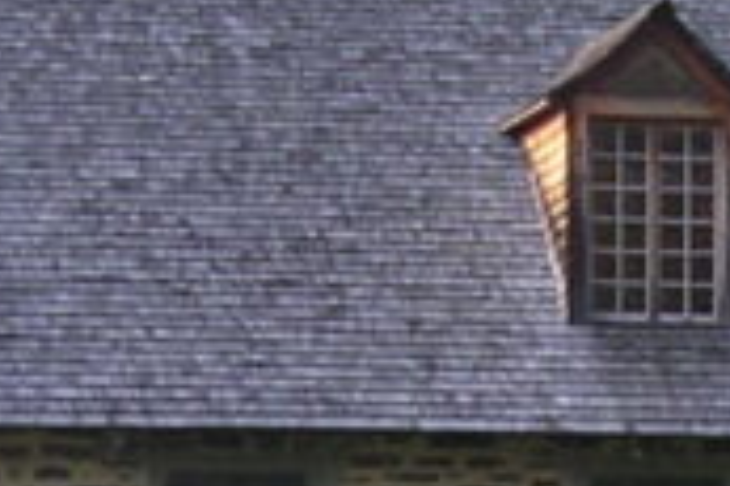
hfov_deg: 8.8
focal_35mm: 234
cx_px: 473
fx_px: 4740
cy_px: 824
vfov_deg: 5.8
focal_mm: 5.8
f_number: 2.8
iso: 100
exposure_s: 1/366
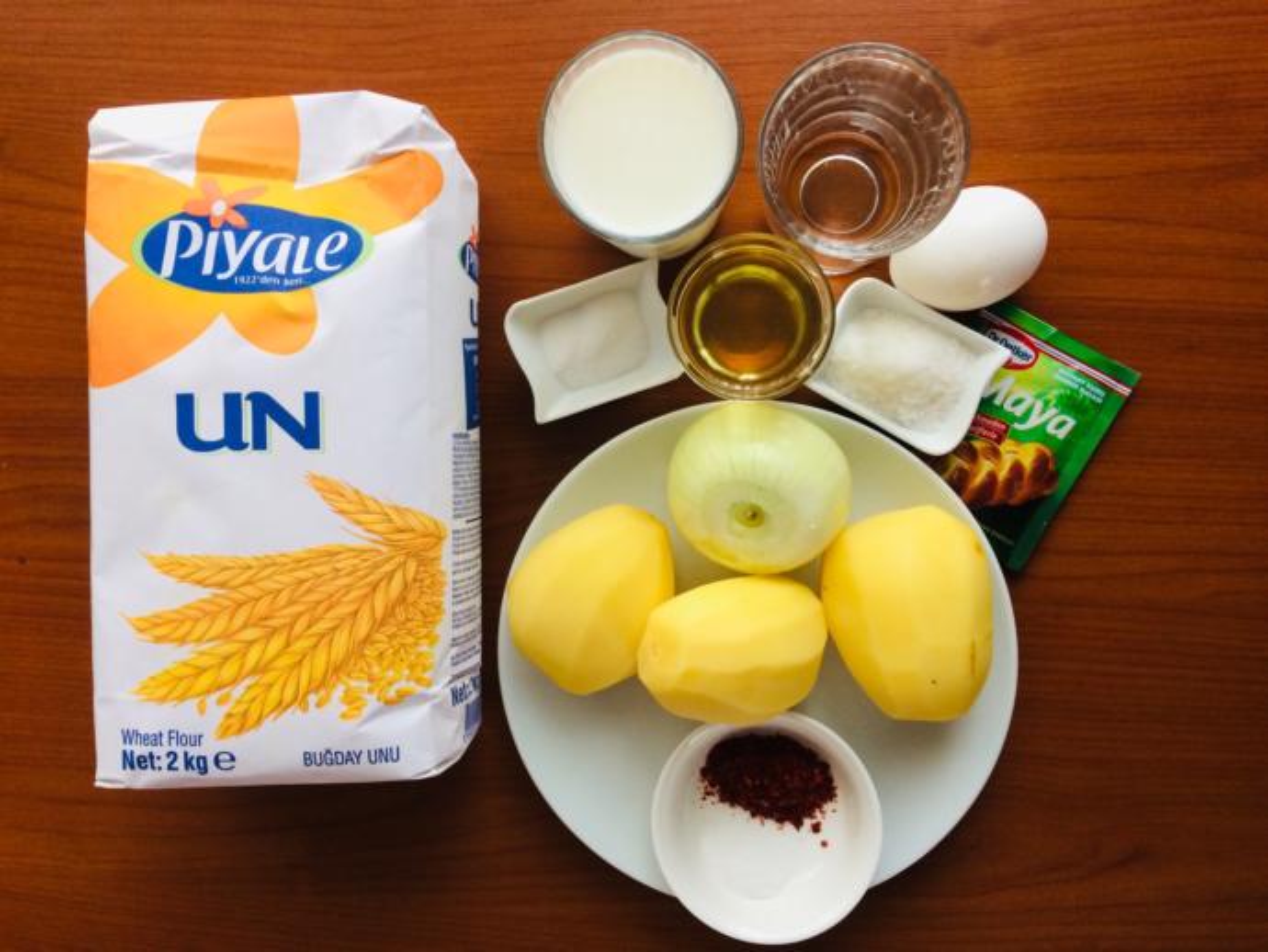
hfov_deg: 61.6
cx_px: 634
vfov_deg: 48.3
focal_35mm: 29
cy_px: 476
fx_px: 1063
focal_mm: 4.15
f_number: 2.2
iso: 125
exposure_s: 1/33
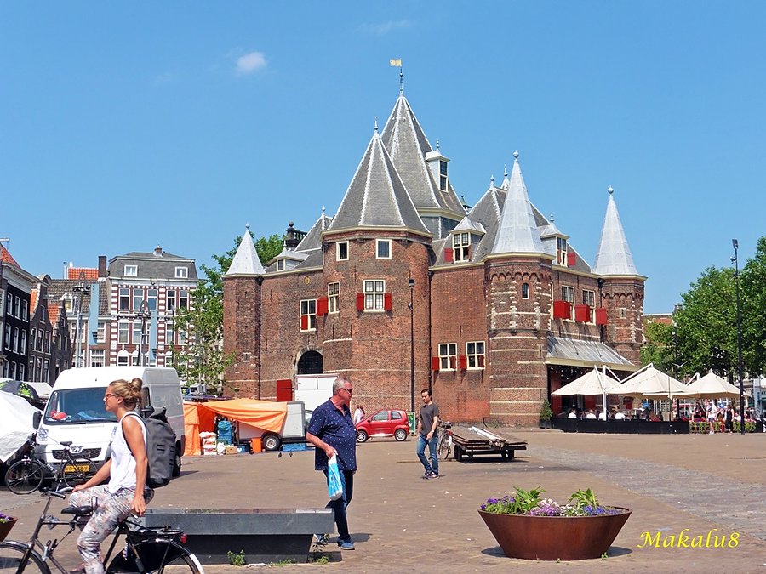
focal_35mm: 44
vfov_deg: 32.9
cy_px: 287
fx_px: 974
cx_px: 383
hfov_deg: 42.9
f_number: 5
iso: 100
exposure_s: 1/1000
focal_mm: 7.9
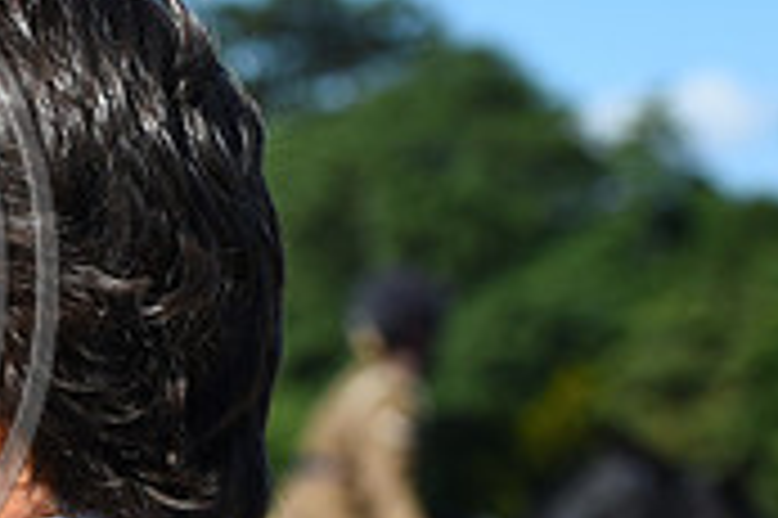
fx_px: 6218
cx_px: -454
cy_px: 216
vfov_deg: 4.8
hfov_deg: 7.0
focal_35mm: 288
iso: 280
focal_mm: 86
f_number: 6.3
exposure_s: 1/1250
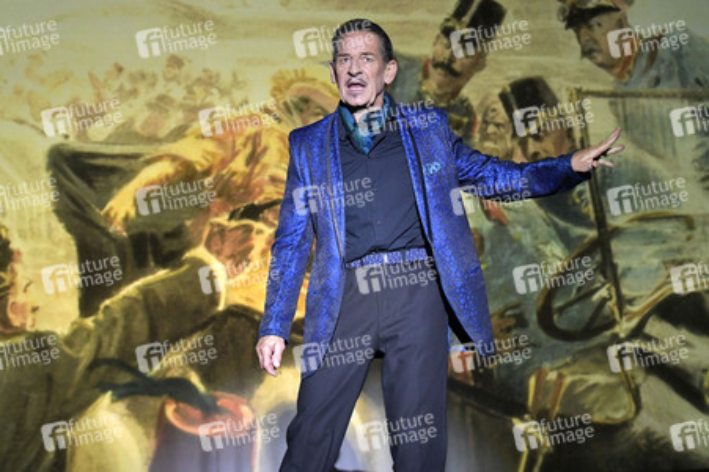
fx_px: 1378
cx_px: 354
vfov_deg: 19.4
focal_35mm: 70
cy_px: 236
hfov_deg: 28.9
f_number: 5.6
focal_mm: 70
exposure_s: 1/160
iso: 4000
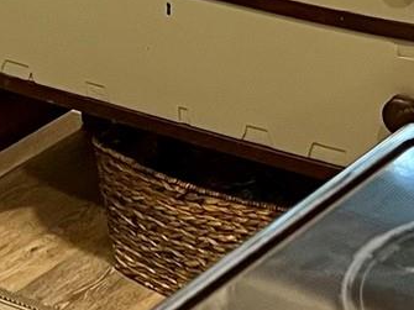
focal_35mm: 159
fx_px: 1901
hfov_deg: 12.4
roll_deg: +1.8
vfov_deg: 8.6
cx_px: 78
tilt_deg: -6.7
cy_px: -421
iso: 160
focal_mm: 5.7
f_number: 1.5
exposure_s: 1/60
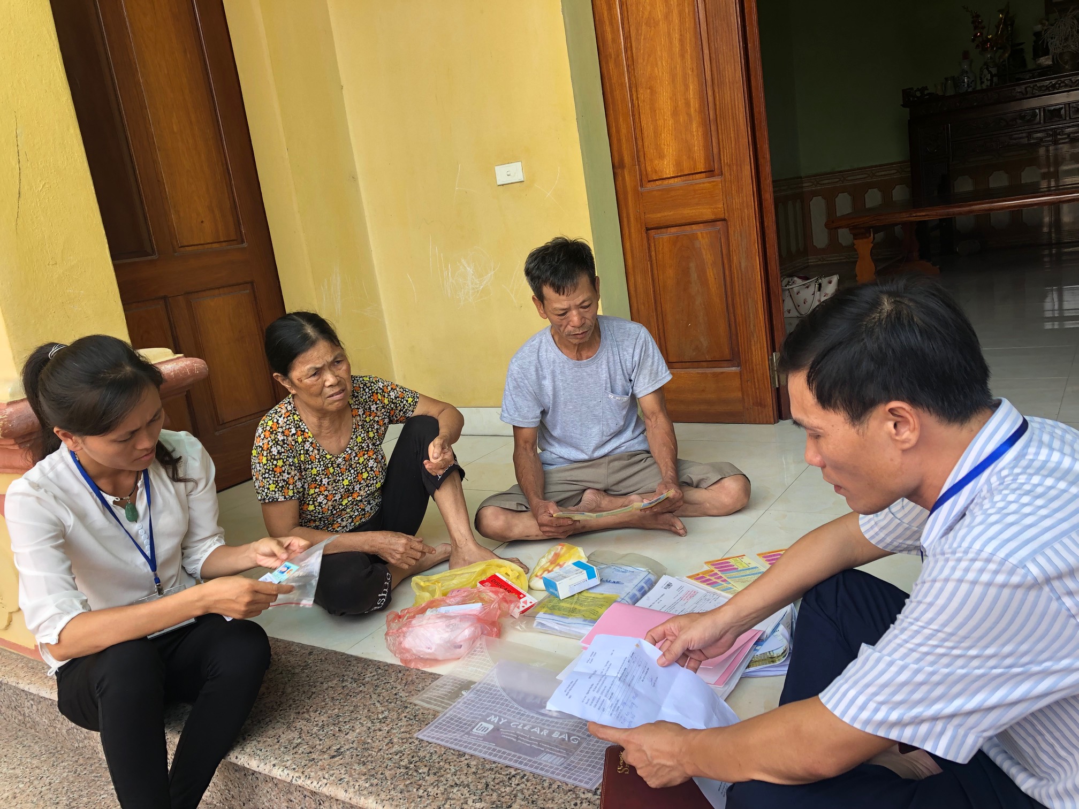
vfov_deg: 49.7
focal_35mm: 28
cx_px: 540
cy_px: 404
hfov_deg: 63.4
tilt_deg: -10.8
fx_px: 873
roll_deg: +8.8
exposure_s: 1/120
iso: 25
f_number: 1.8
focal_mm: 4
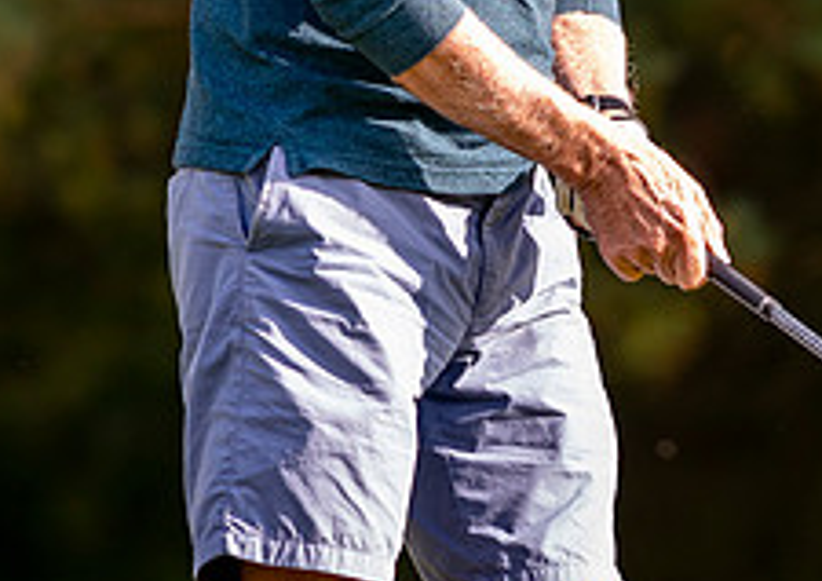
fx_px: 33729
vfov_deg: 1.0
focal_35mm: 1450
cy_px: -254
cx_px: 525
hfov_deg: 1.4
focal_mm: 300
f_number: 2.8
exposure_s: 1/1000
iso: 360
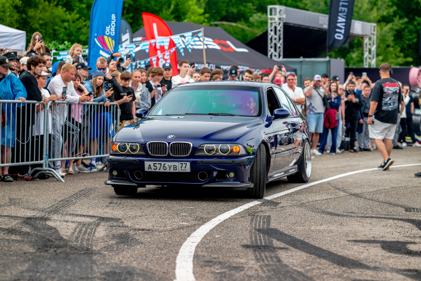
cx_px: 217
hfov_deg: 21.6
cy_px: 151
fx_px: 1104
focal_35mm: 94
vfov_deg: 14.5
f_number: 2.5
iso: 800
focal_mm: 85
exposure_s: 1/250
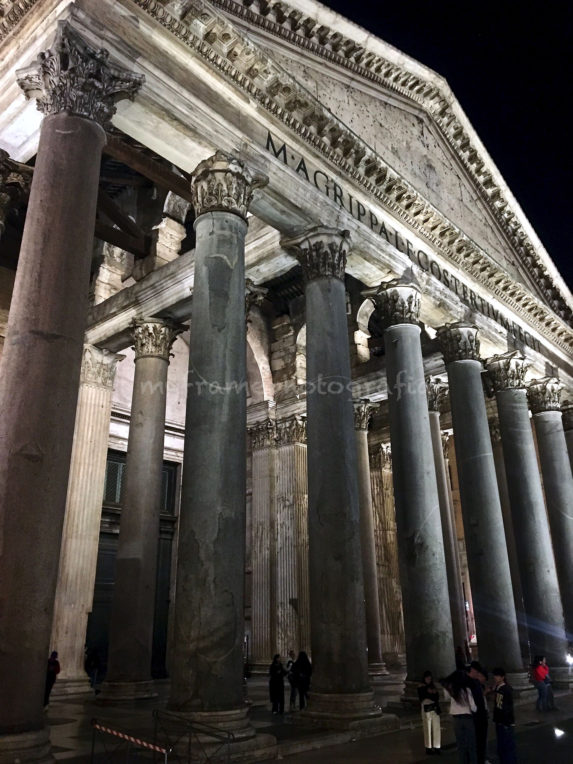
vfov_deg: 61.7
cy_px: 382
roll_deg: +1.0
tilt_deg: +21.6
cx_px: 286
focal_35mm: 29
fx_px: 640
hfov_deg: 48.2
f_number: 2.2
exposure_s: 1/17
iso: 400
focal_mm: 4.15
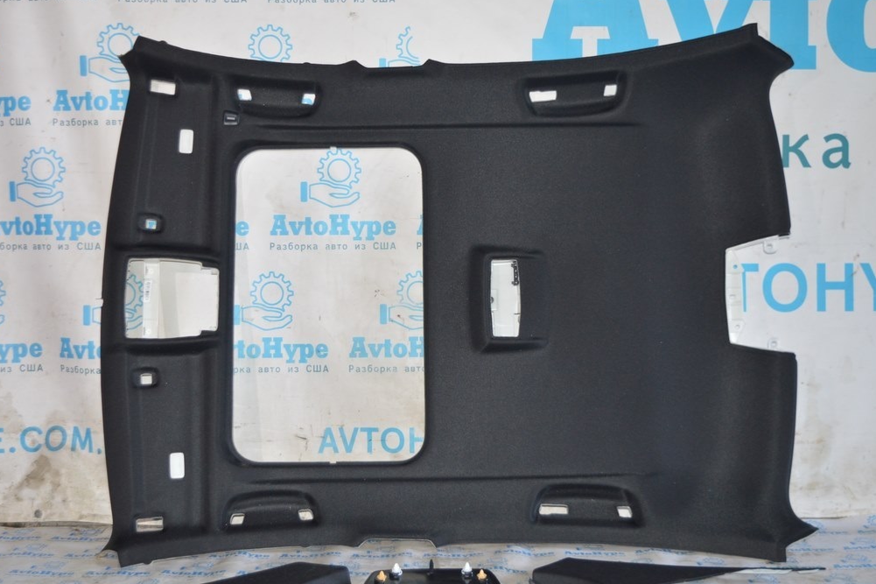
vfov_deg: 29.2
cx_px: 438
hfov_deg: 42.8
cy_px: 294
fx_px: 1119
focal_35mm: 46
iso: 720
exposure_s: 1/60
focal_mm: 30
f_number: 4.2
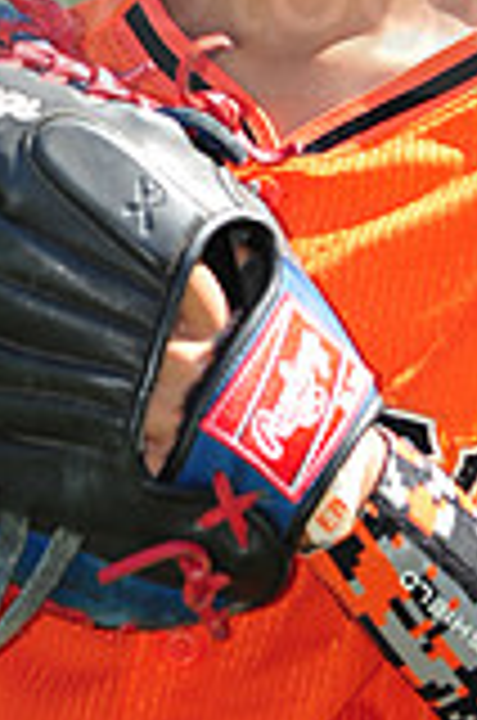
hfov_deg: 1.9
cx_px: 279
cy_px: -50
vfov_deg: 2.8
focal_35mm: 725
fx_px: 14471
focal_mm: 200
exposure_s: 1/500
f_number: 4.5
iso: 200
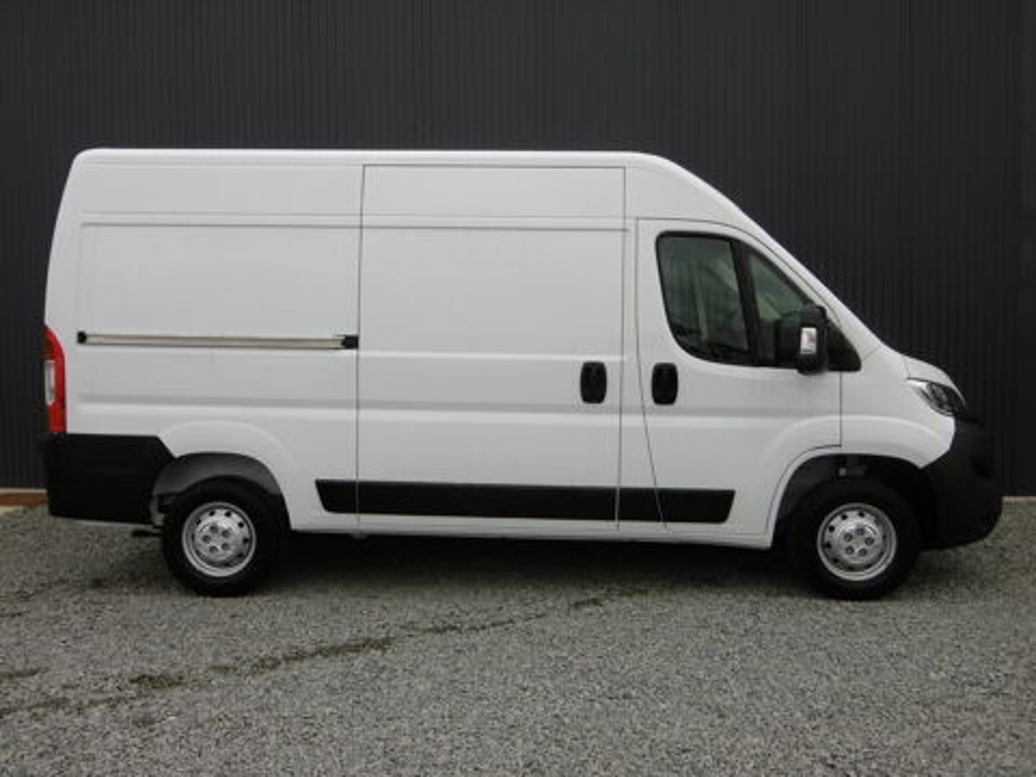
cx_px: 518
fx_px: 958
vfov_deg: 44.2
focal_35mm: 32
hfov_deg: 56.8
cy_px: 388
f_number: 3.5
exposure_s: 1/160
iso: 100
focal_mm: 5.8
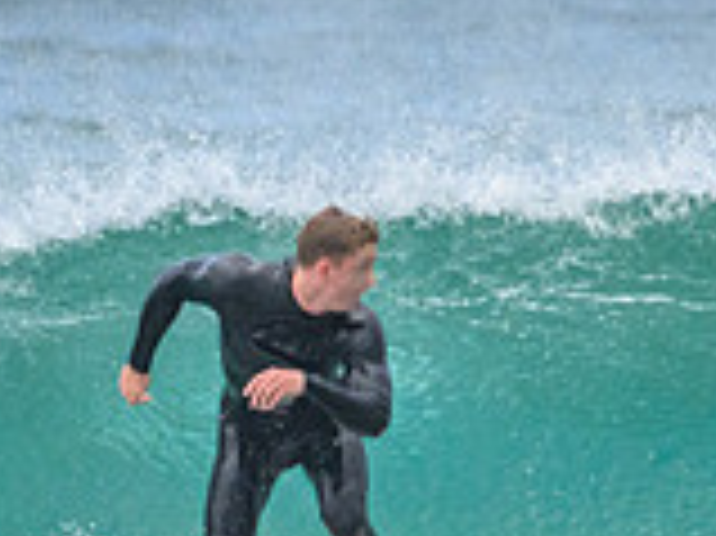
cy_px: 678
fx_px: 57996
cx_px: 225
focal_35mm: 2806
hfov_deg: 0.7
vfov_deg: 0.5
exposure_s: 1/3200
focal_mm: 800
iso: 2200
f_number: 11
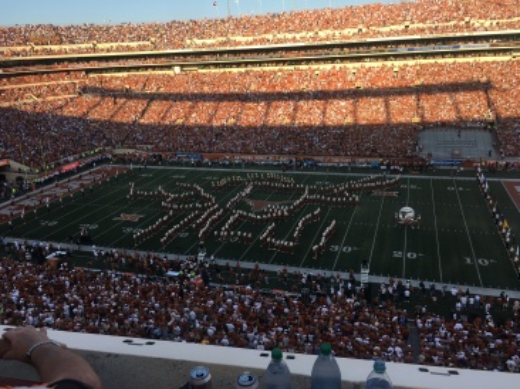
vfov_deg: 48.2
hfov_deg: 61.7
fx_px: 435
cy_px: 194
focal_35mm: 29
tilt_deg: -18.5
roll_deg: +3.1
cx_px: 260
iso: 25
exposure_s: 1/668
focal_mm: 4.15
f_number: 2.2
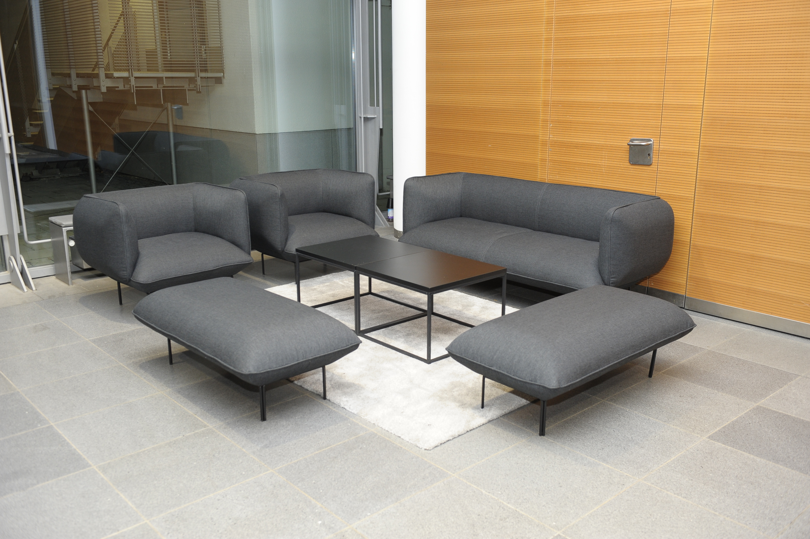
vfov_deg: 38.8
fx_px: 764
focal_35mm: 34
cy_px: 270
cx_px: 405
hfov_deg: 55.8
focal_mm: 34
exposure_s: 1/60
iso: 1000
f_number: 4
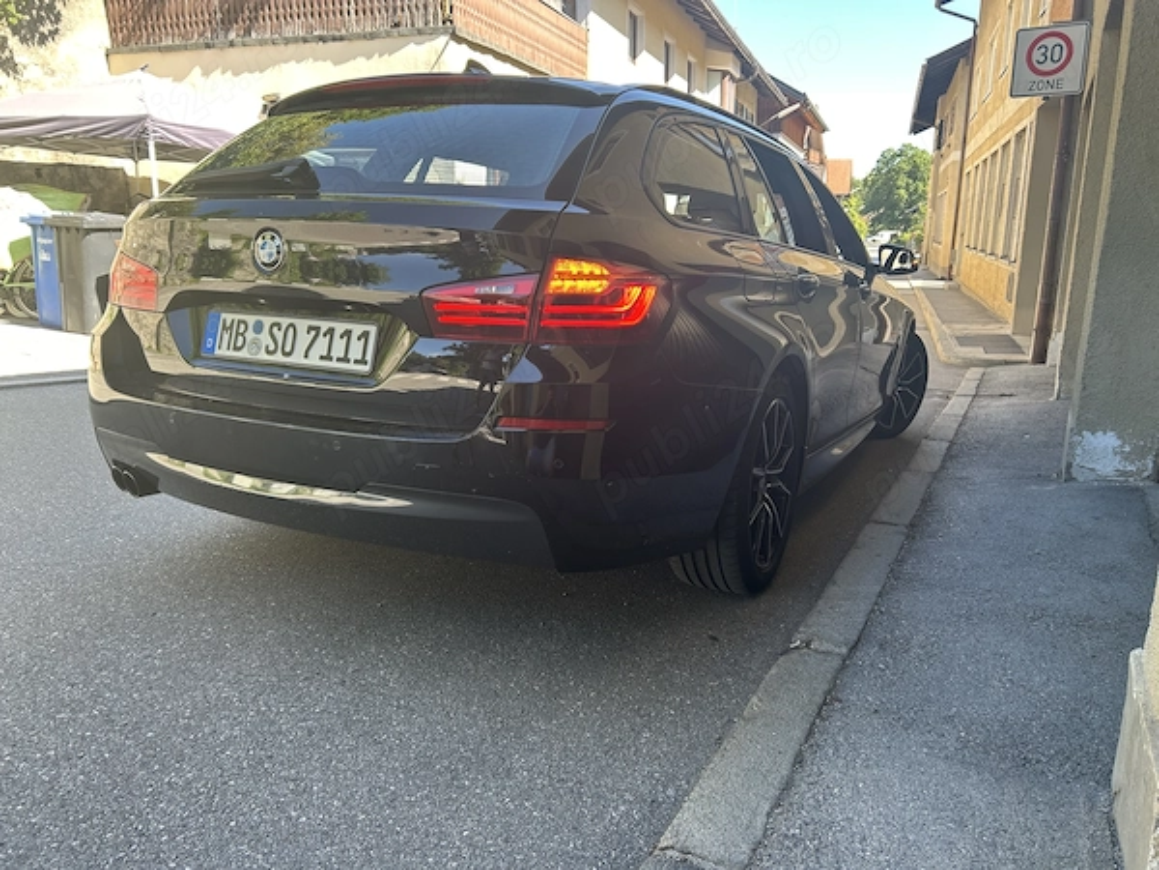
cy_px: 435
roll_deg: +0.1
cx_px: 580
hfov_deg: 67.3
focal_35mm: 26
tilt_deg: -13.5
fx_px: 871
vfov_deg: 53.1
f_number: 1.5
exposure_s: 1/195
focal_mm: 5.7
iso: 40
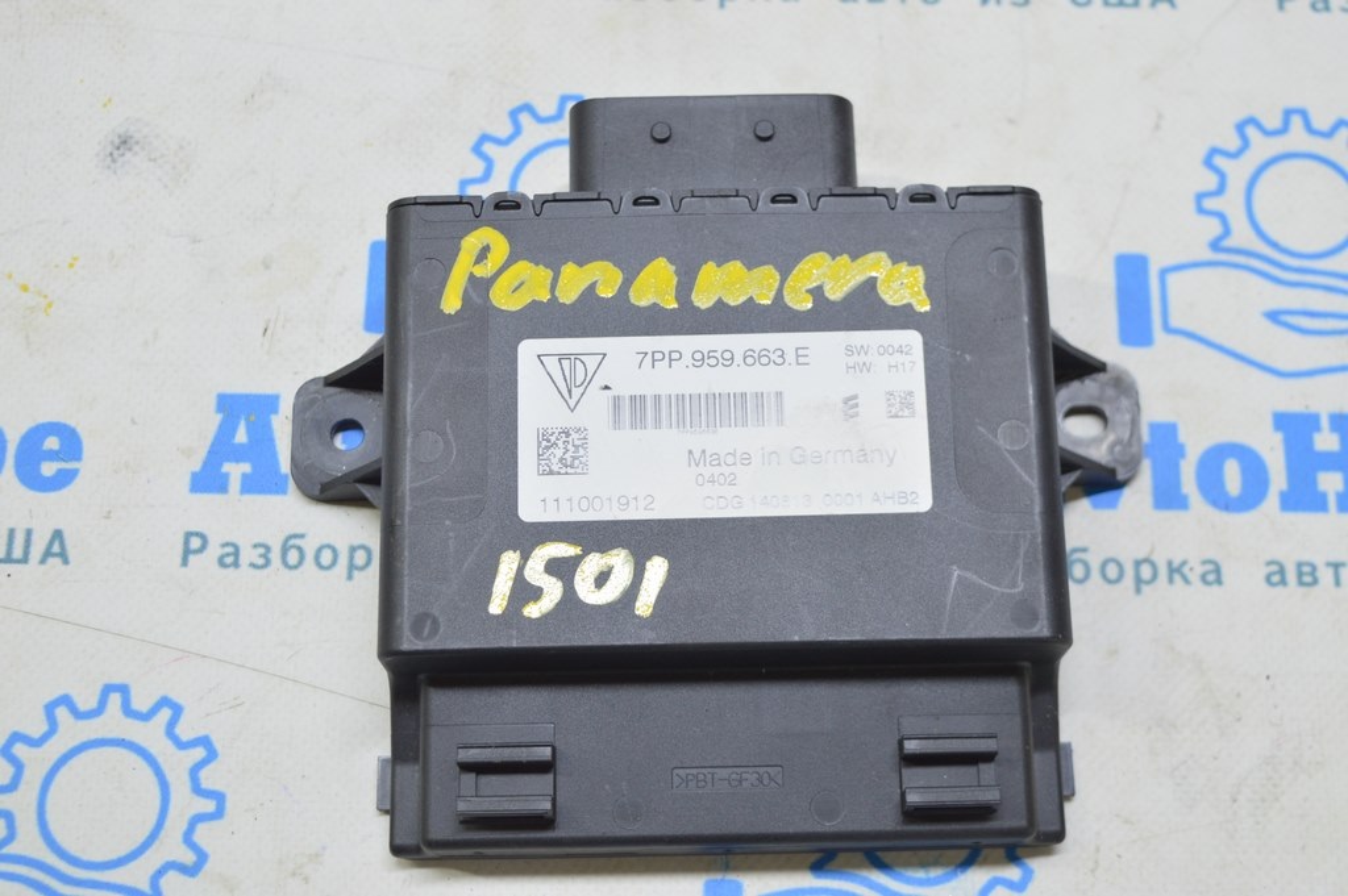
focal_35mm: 52
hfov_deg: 37.9
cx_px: 674
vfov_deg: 25.7
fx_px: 1964
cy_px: 448
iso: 400
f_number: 5.6
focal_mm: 35
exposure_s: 1/20
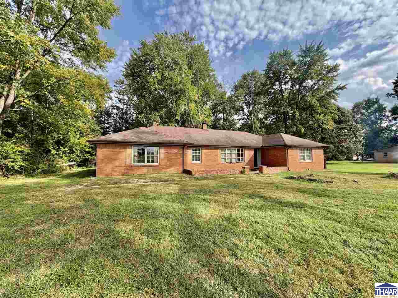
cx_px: 199
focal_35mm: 14
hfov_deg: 102.1
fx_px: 161
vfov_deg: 85.6
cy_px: 149
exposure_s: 1/760
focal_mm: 2.22
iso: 40
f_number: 2.2
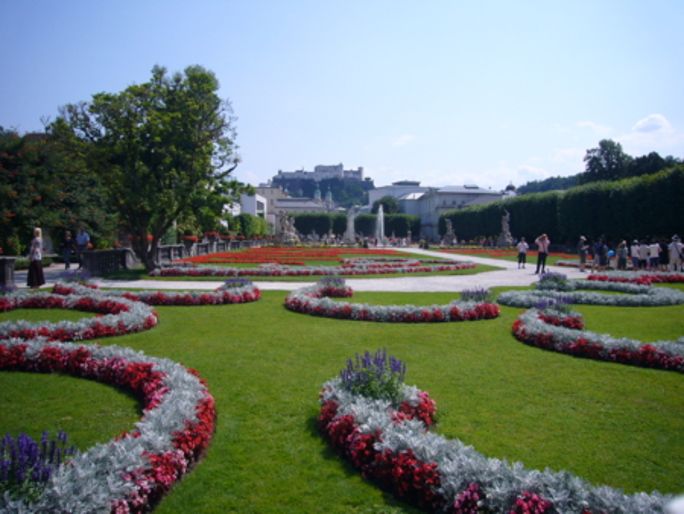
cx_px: 342
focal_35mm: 28
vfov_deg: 49.8
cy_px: 257
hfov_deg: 63.4
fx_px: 554
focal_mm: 4.6
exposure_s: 1/400
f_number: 5.6
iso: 80
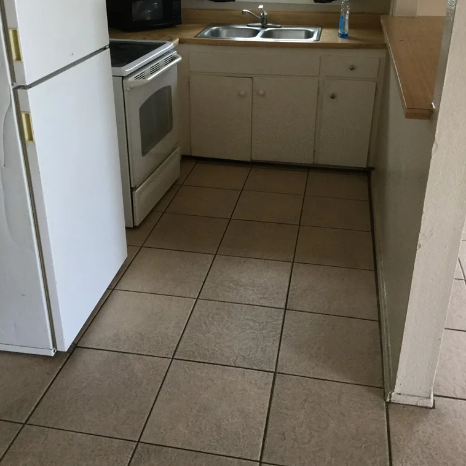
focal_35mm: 37
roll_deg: +1.4
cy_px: 184
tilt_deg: -25.6
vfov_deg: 44.7
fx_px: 564
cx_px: 231
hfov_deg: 44.9
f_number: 2.4
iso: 40
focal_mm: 3.3
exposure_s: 1/30
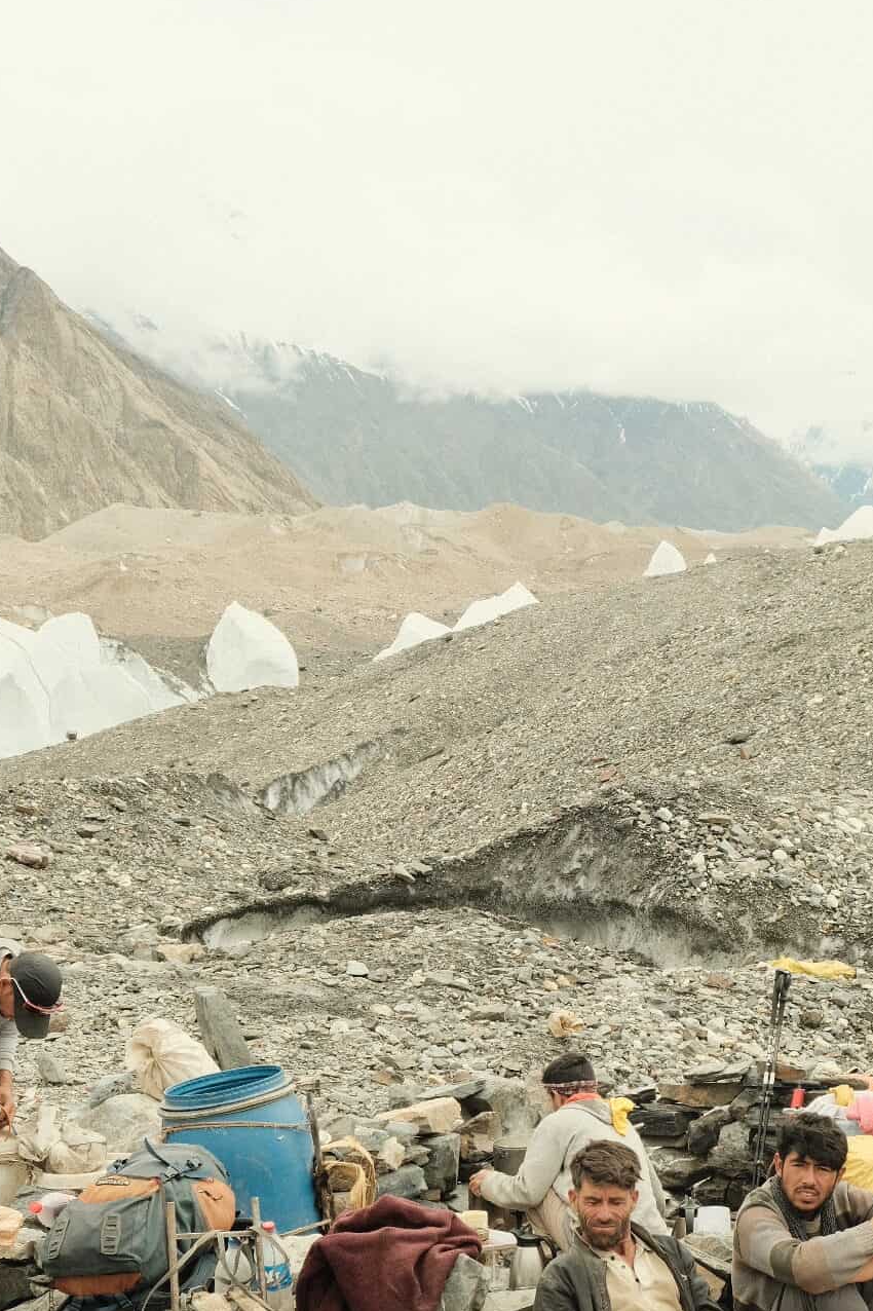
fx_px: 2584
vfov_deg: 28.4
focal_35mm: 71
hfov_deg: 19.1
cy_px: 765
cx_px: 560
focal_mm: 34.3
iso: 640
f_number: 6.4
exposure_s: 1/680
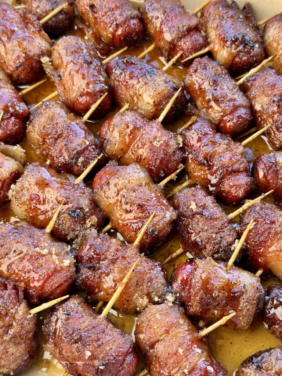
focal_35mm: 48
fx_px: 521
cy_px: 188
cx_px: 141
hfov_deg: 30.3
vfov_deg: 39.7
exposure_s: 1/132
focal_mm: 6.76
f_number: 1.78
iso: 50
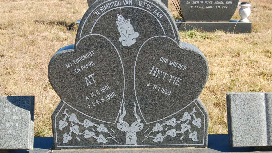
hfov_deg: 32.4
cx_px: 131
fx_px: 469
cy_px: 88
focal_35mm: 65
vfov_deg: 18.5
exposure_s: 1/250
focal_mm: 38
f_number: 6.3
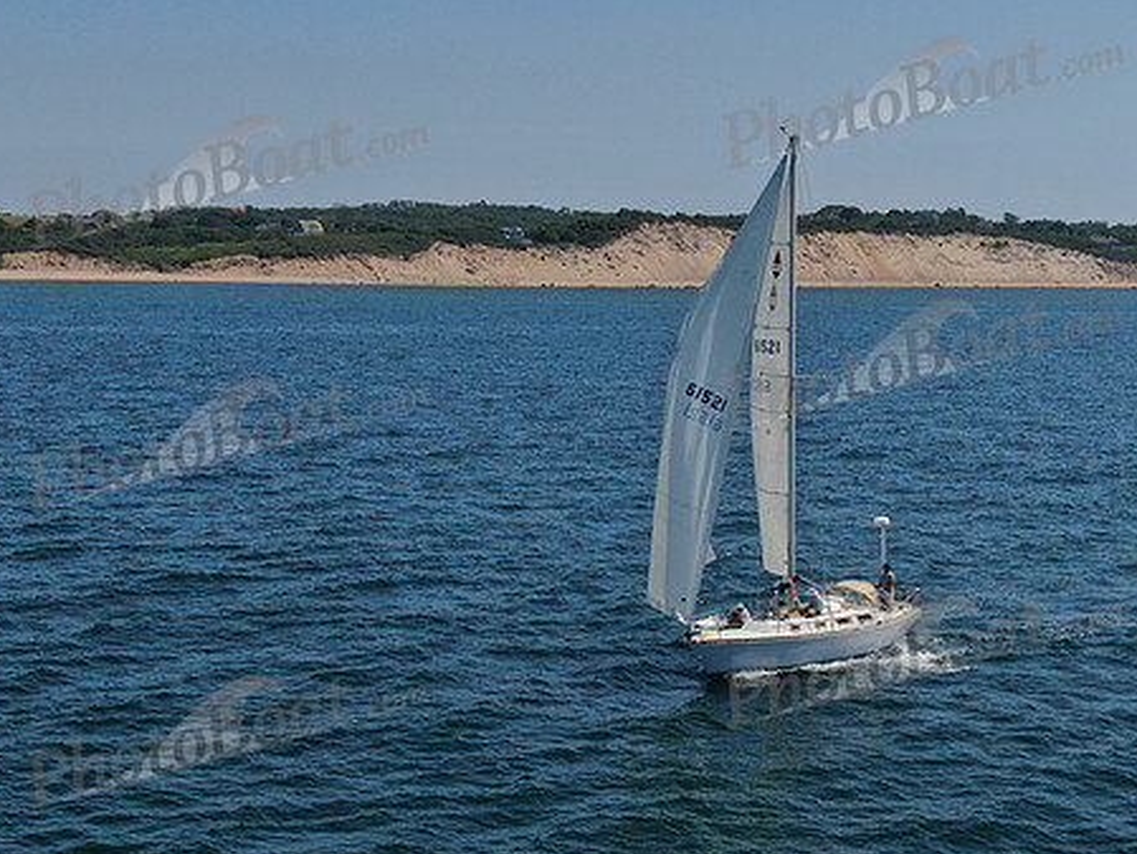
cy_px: 546
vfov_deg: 23.6
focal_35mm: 62
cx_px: 577
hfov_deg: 31.2
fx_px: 2037
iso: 100
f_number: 3.8
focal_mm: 8.6
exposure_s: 1/1600
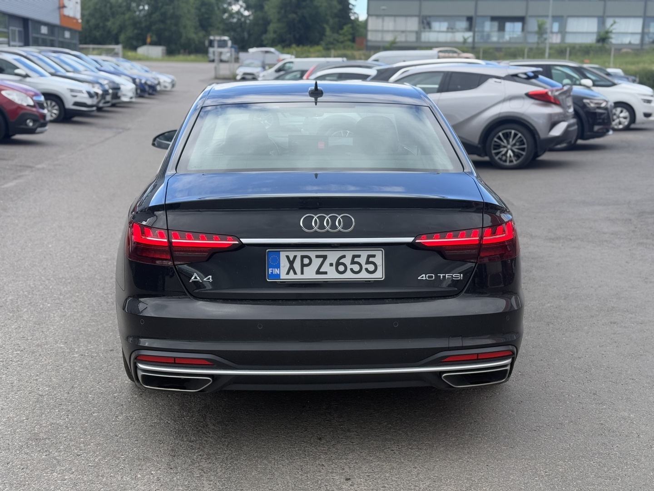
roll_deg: -1.3
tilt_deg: -11.0
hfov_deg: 39.7
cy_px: 246
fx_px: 907
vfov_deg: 30.3
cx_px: 327
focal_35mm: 48
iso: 64
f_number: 1.78
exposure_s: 1/1070
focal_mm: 6.76
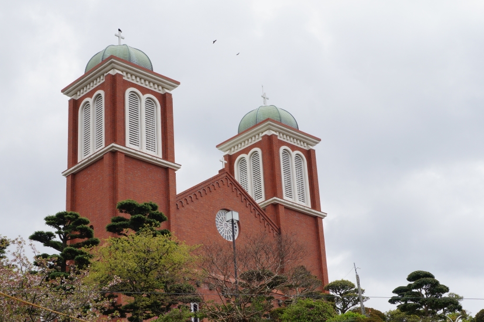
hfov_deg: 29.2
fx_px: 927
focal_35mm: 69
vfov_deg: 19.7
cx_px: 202
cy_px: 186
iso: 200
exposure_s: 1/200
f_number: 13
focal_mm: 38
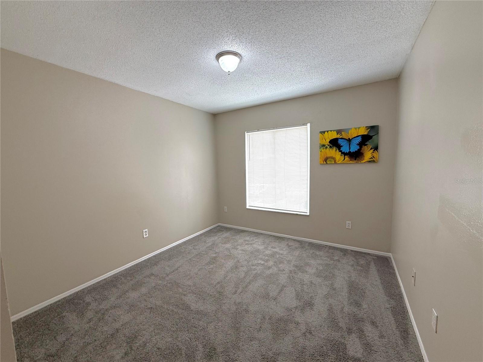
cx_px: 242
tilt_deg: -3.0
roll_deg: +2.1
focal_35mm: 14
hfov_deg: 102.1
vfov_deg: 85.7
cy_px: 181
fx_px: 195
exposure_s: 1/120
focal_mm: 2.22
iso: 64
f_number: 2.2
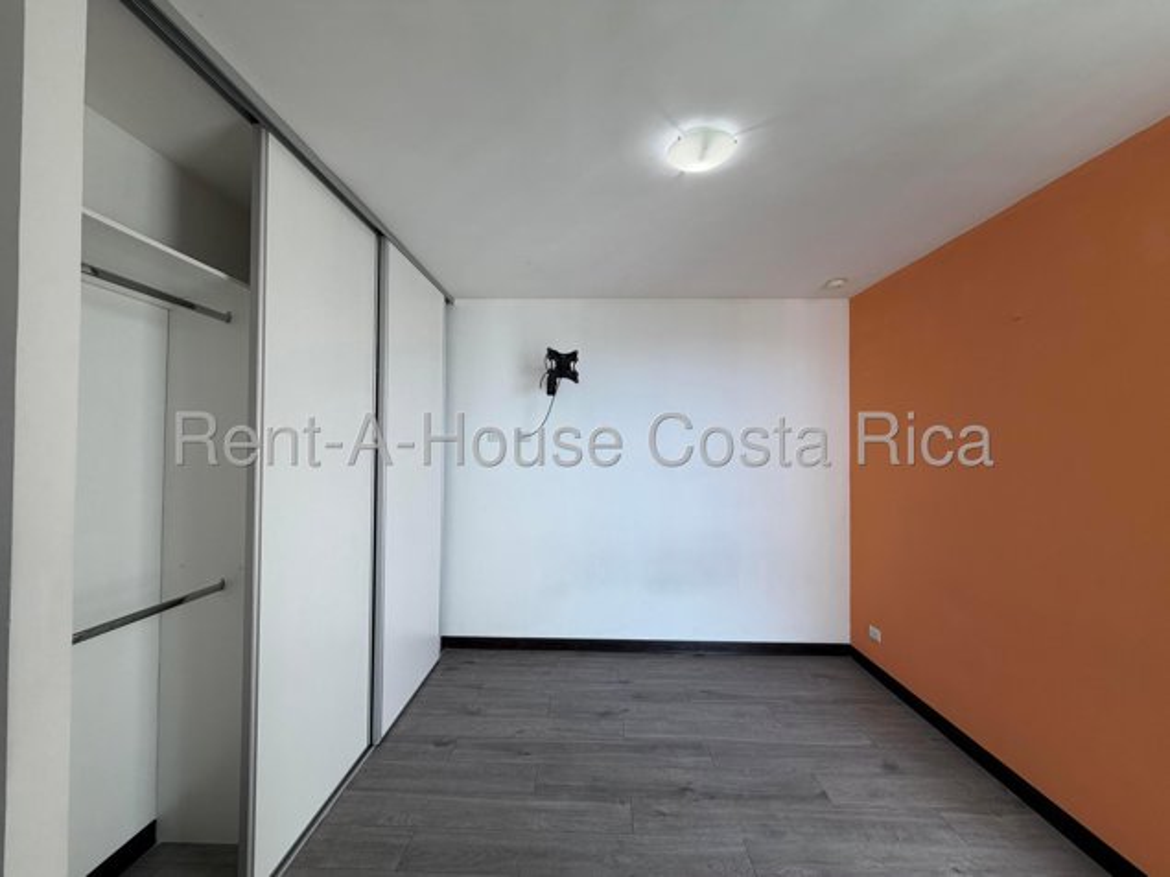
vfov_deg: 85.7
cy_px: 438
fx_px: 473
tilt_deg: +1.0
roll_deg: -0.5
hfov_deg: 102.1
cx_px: 585
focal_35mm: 14
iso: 100
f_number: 2.2
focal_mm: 2.22
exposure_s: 1/120
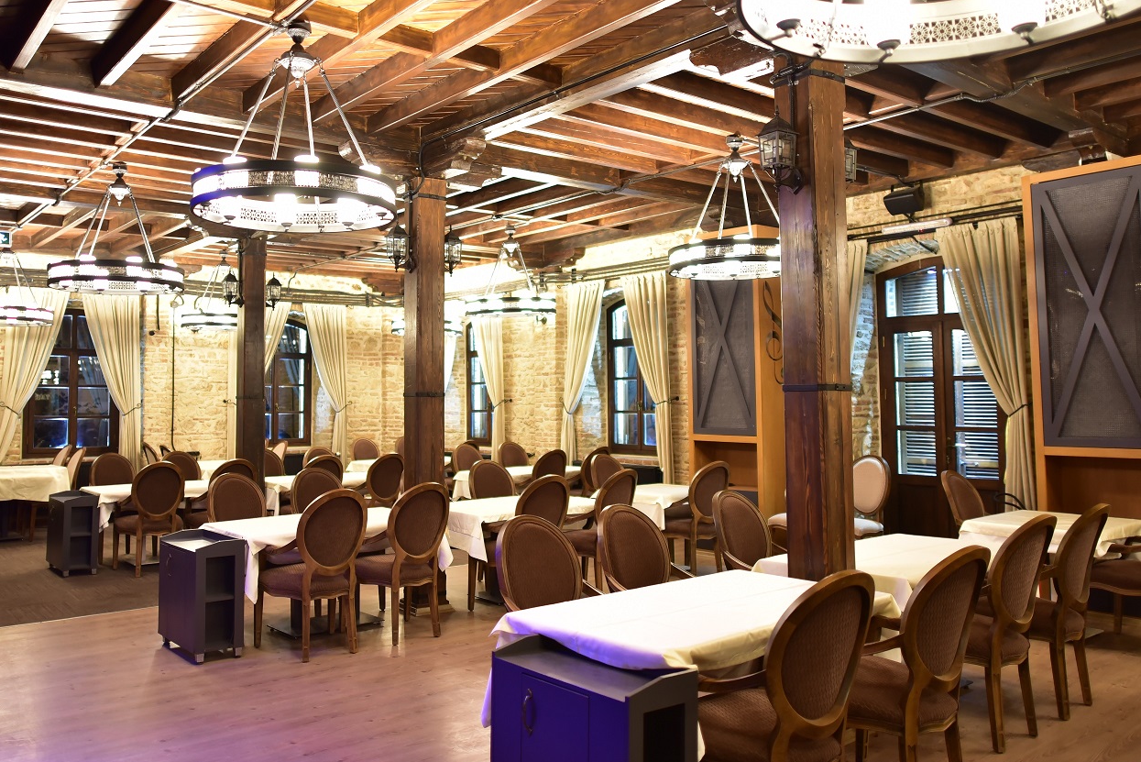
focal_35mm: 29
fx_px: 919
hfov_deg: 63.6
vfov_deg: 44.9
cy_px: 341
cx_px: 526
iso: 1000
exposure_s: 1/20
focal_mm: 24
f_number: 1.4
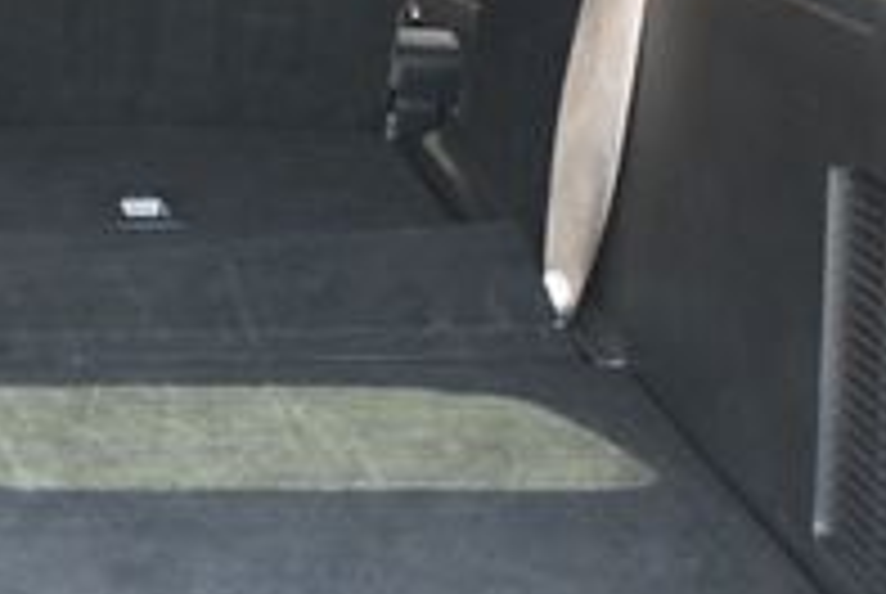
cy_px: 47
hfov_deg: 12.5
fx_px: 3905
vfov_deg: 8.7
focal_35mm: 158
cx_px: -297
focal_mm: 32.5
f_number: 5
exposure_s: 1/125
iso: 1400
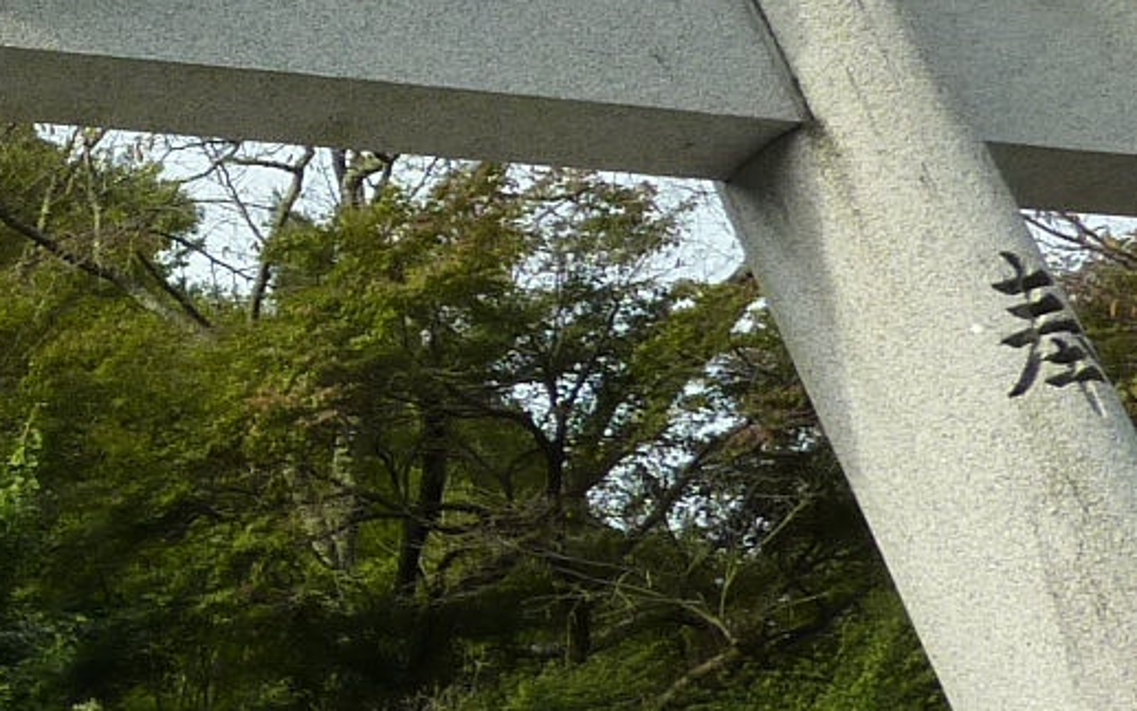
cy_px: 187
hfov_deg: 17.3
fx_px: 3253
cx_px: -697
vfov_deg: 12.4
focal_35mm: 105
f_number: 4
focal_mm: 4.1
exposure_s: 1/250
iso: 125
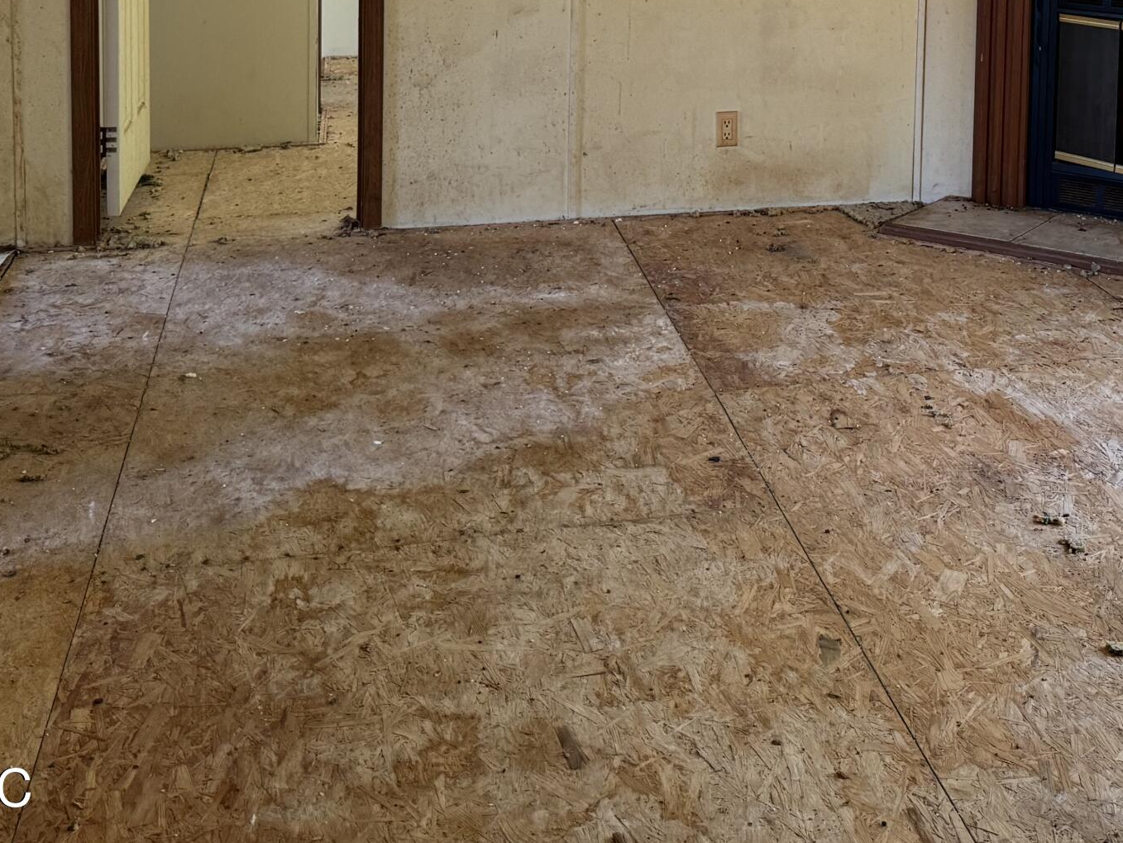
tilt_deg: -6.2
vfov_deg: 25.7
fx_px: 1720
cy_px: -57
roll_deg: -1.5
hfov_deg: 35.1
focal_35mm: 53
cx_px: 891
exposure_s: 1/76
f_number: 1.78
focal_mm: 6.76
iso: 200
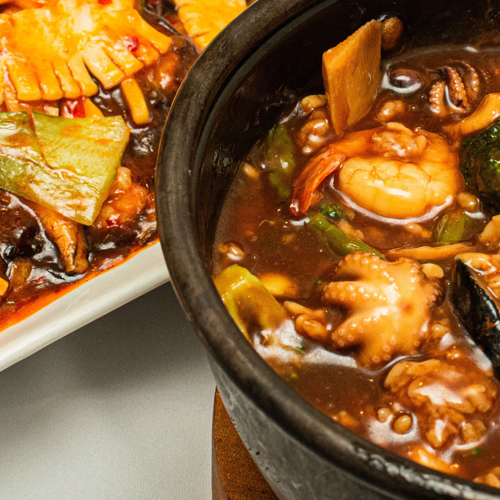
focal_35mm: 135
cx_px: 316
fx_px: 2206
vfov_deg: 12.9
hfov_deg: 12.9
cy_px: 94
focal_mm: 50
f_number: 5.6
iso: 1600
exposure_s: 1/160
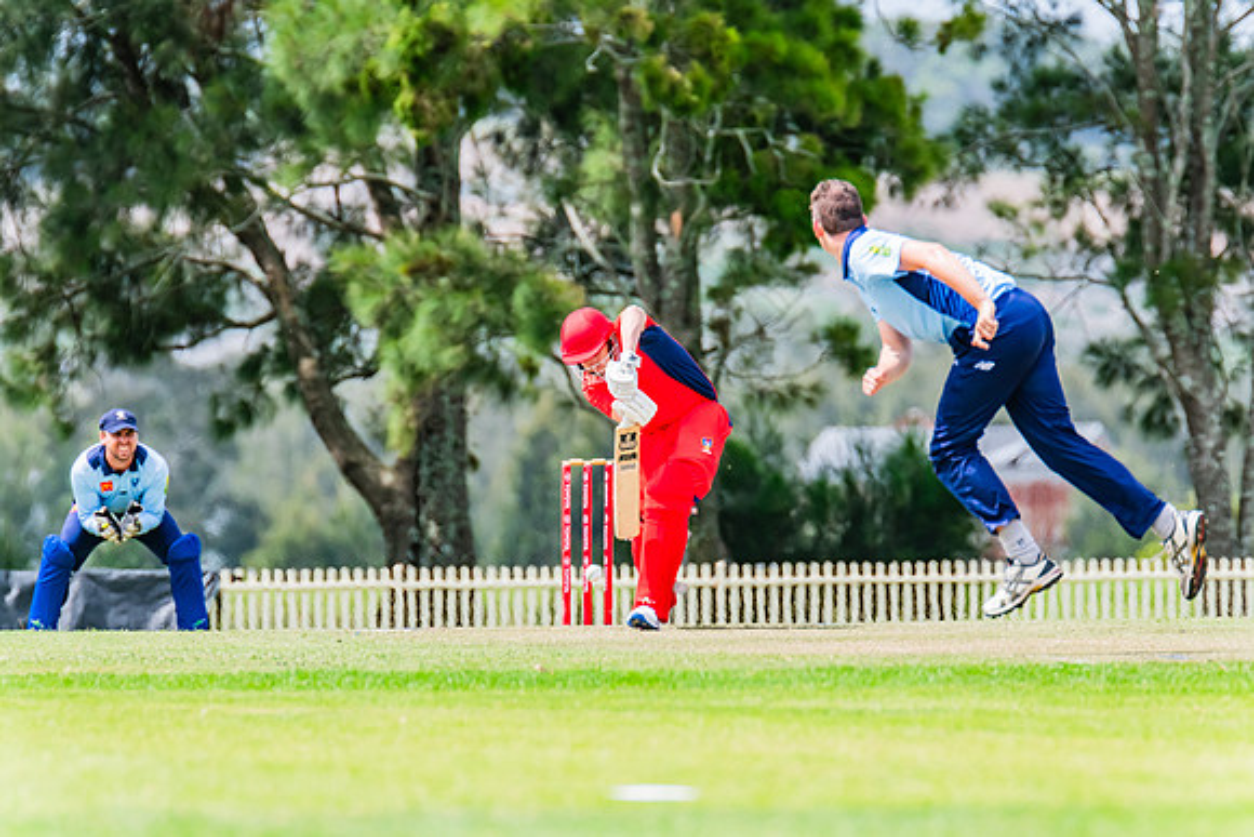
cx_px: 627
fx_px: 20948
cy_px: 418
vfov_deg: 2.3
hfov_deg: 3.4
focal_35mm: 601
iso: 800
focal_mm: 600
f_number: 10
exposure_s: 1/1250
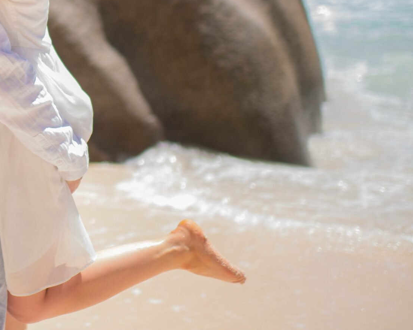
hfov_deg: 21.3
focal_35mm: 84
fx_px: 1027
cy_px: 39
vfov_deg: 18.0
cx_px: -66
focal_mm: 35
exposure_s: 1/1600
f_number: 1.4
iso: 40
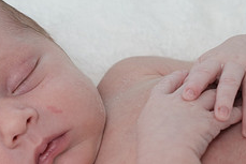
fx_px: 1026
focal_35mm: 150
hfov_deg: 13.6
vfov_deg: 9.1
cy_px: 151
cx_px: 42
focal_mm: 34.2
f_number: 4
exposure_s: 1/220
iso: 800
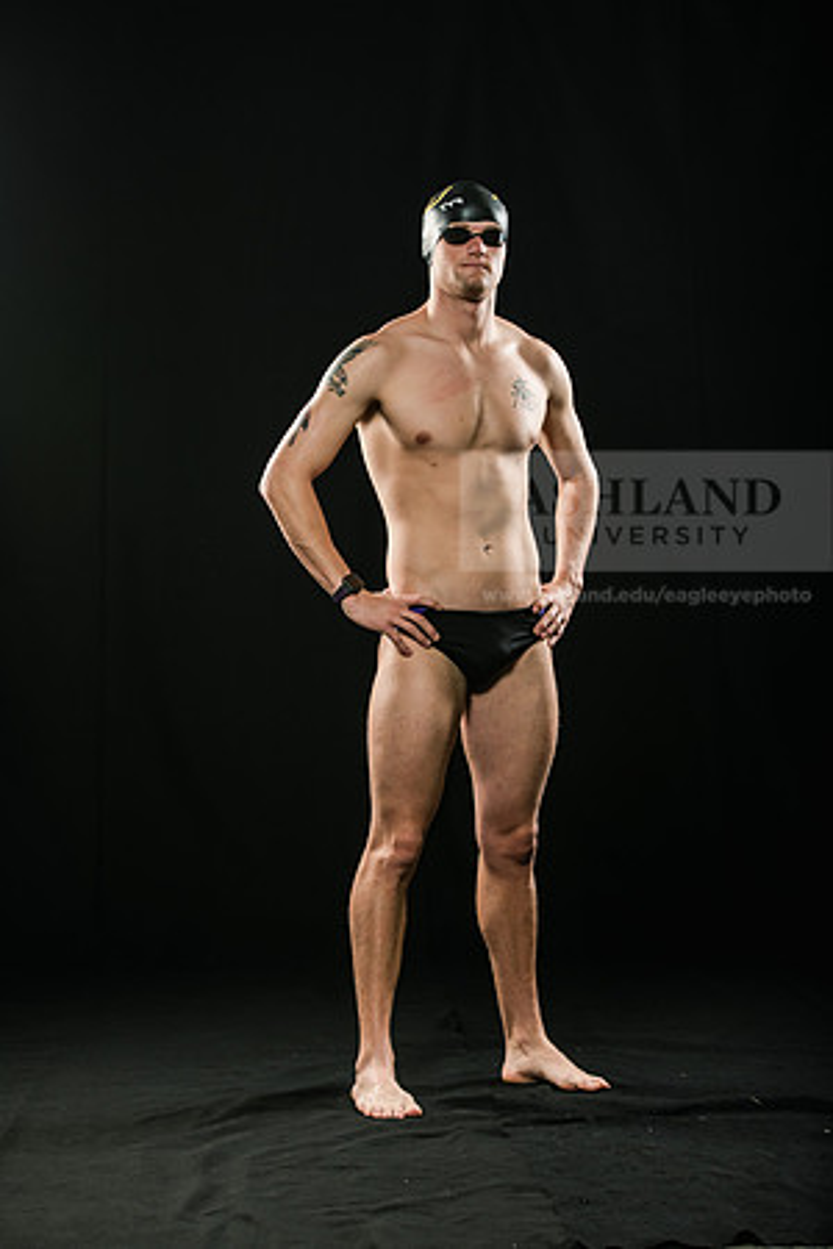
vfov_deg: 23.6
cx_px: 416
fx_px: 2985
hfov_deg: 15.9
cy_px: 624
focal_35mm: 86
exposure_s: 1/250
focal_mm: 86
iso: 320
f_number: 5.6
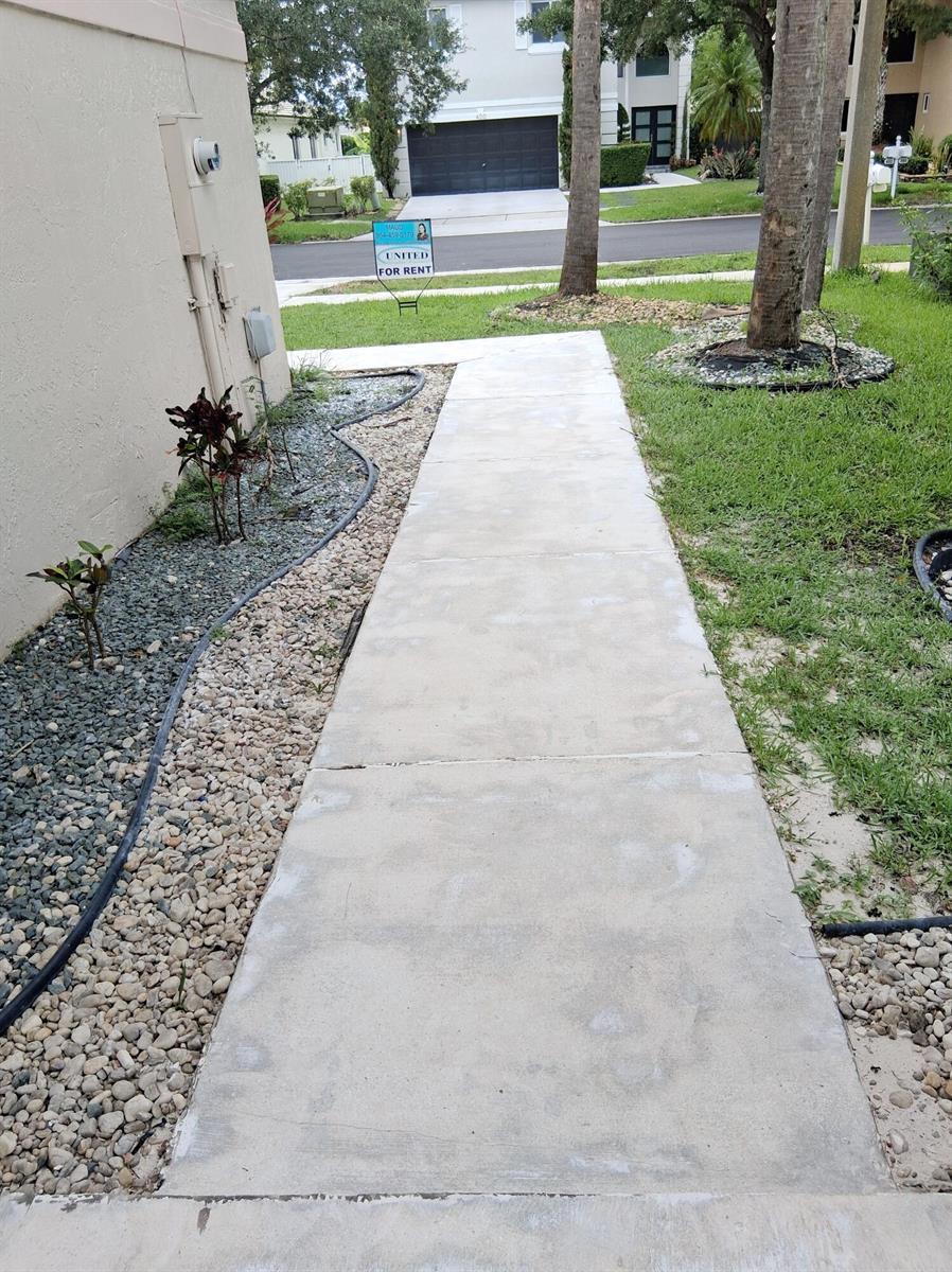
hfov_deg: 53.0
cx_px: 476
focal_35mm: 26
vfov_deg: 67.3
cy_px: 636
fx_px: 955
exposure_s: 1/263
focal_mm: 3.98
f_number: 1.8
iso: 25
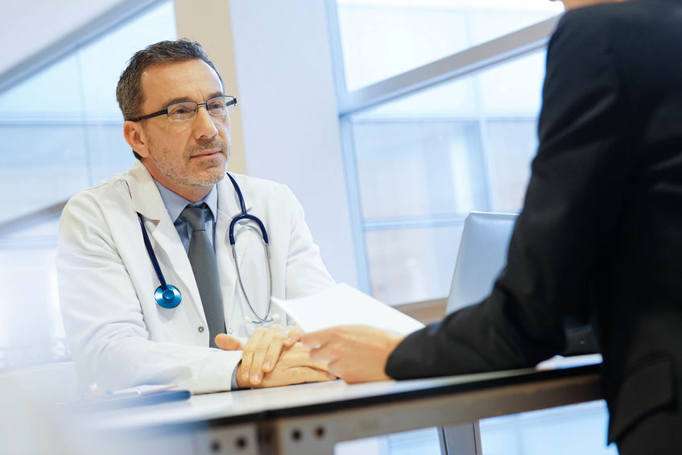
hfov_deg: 27.0
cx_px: 341
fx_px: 1421
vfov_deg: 18.2
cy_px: 228
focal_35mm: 75
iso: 400
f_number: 2.8
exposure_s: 1/50
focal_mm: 50
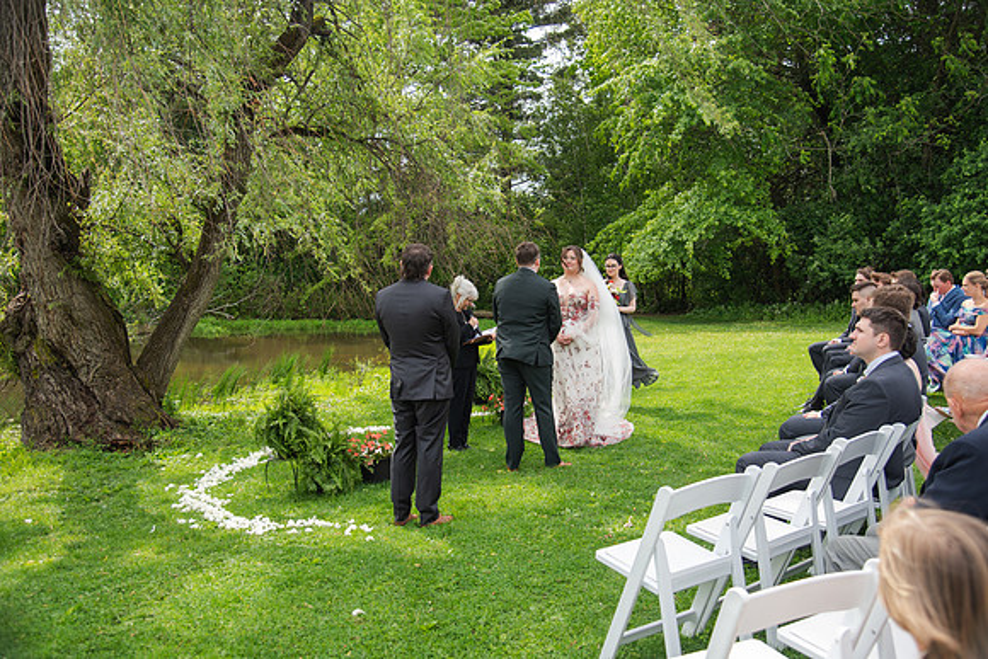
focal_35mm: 34
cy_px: 330
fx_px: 933
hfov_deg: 55.8
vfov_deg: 38.9
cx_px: 494
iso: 100
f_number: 4
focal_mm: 34
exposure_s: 1/400
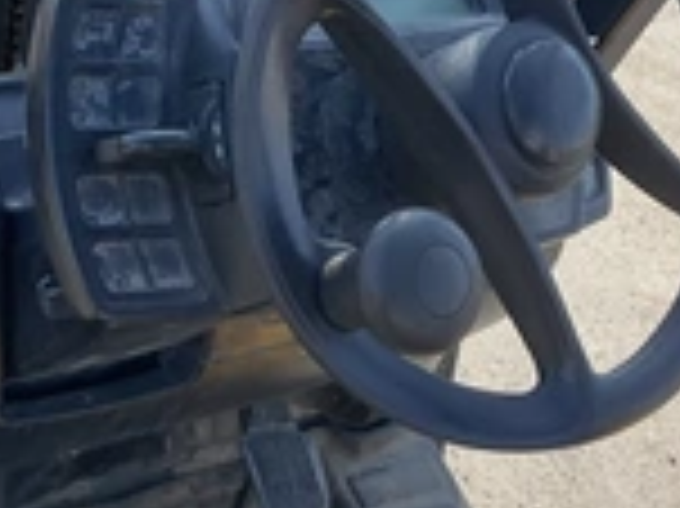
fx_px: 1511
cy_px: 355
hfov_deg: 25.3
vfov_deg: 19.0
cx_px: 306
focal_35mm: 77
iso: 25
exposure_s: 1/353
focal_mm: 3
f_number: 1.8
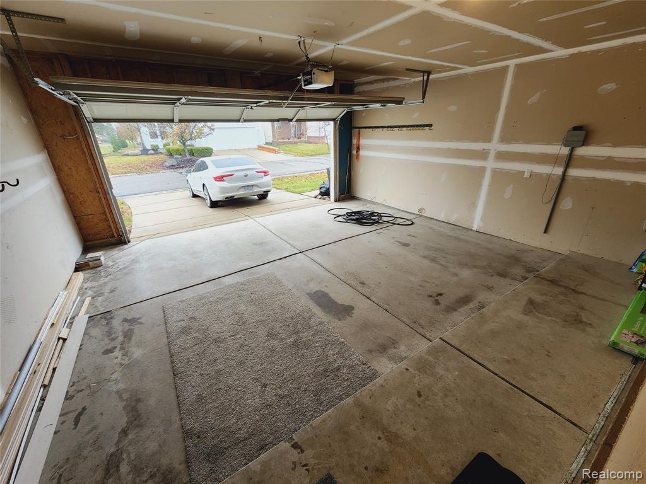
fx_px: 243
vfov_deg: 89.9
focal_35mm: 13
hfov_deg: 106.2
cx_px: 323
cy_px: 242
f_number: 2.2
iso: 125
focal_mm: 2.2
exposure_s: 1/60
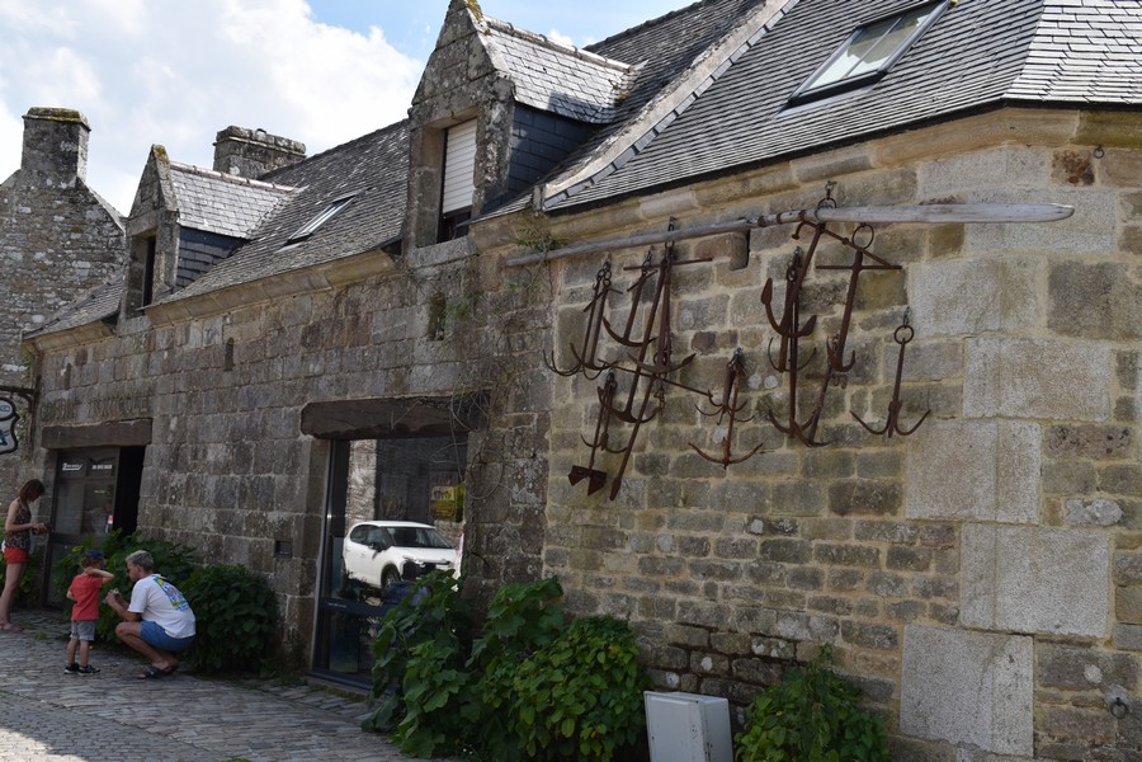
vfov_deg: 33.0
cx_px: 571
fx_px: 1285
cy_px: 381
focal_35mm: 40
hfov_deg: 47.9
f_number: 7.1
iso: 100
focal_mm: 27
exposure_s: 1/200
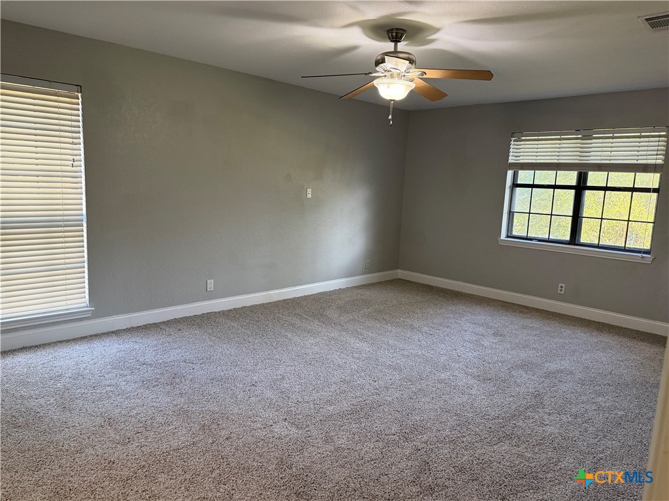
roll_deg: -3.3
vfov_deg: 56.8
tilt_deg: -9.4
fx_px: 464
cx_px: 334
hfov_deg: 71.6
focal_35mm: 24
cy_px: 250
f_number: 1.78
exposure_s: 1/120
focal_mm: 6.76
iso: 400
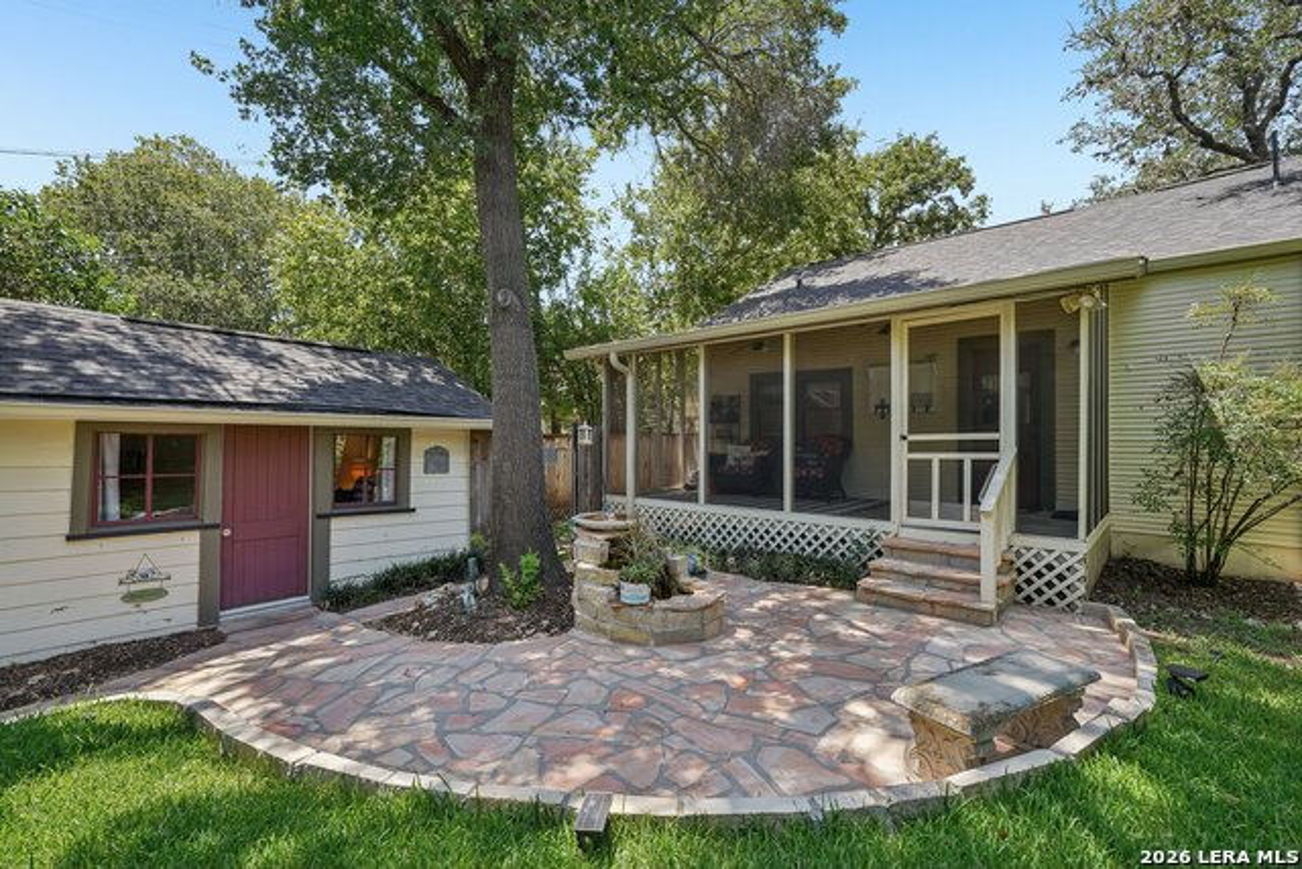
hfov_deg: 95.0
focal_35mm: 16
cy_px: 434
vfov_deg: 72.1
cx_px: 651
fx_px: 597
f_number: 8
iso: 100
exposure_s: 1/50
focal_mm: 16.5
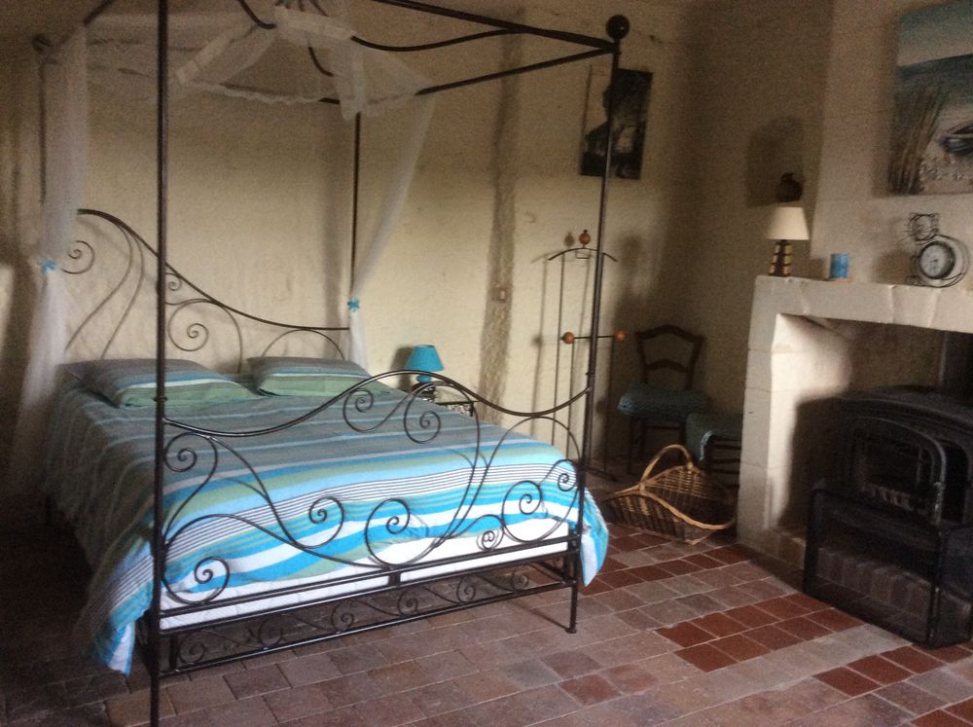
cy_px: 364
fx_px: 898
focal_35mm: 32
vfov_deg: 44.1
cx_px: 486
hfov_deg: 56.9
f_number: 2.4
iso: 160
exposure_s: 1/25
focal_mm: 3.3
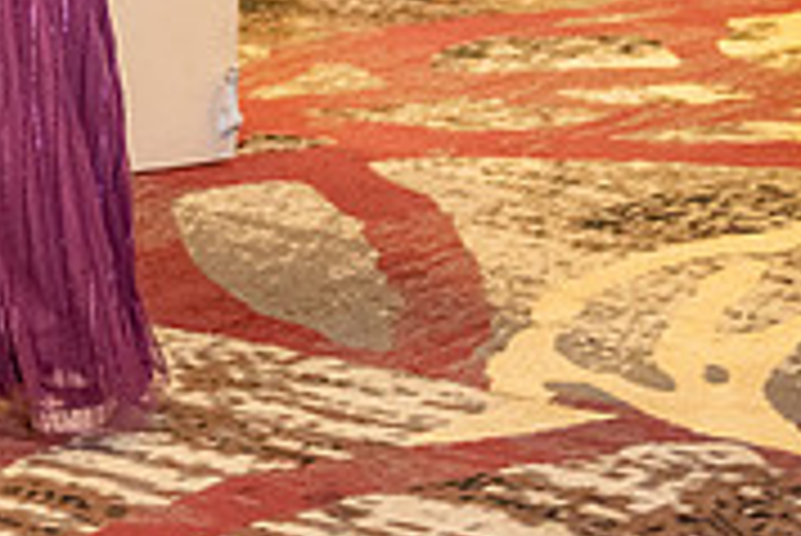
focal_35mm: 181
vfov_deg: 7.4
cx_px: -260
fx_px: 4030
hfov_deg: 11.1
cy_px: -347
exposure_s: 1/80
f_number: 2.8
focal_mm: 44
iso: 1600
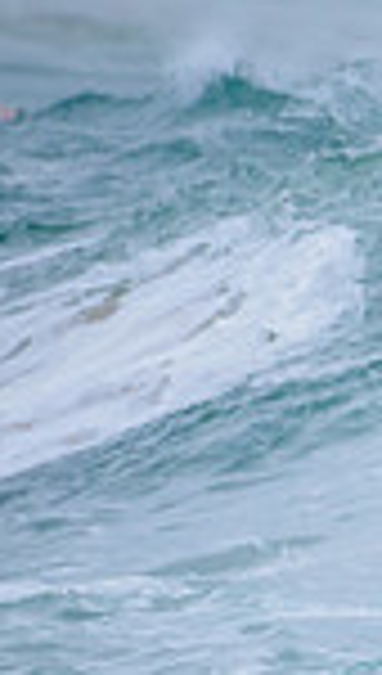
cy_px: 601
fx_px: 44373
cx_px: 1179
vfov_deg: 0.9
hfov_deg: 0.5
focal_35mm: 2478
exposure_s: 1/2000
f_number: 6.3
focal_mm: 500
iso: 800
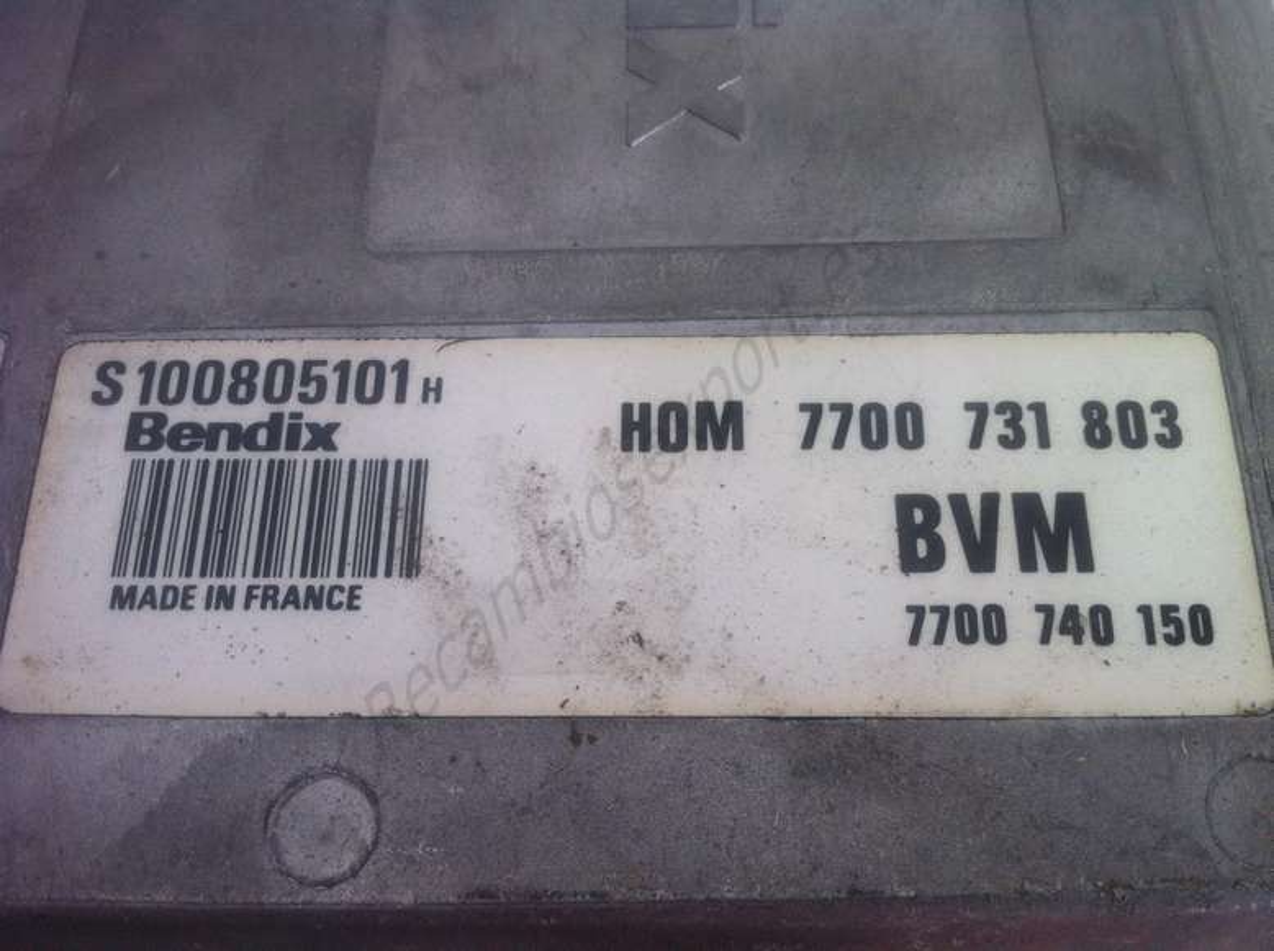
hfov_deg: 52.7
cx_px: 637
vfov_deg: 40.6
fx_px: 1286
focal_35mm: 35
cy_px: 476
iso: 100
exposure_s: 1/60
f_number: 2.8
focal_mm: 3.85
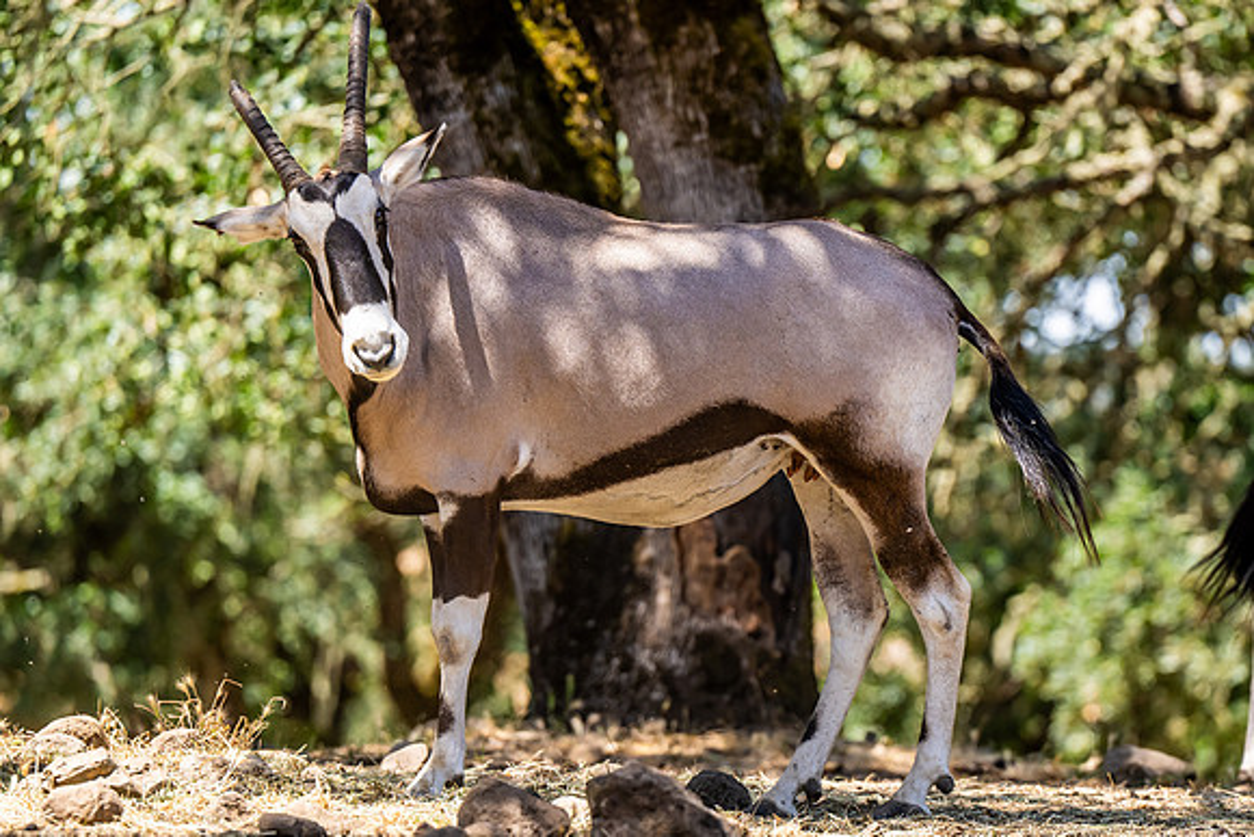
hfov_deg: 6.9
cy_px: 567
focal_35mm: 300
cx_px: 689
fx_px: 10458
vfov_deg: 4.6
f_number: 3.2
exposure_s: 1/2000
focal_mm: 200
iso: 400
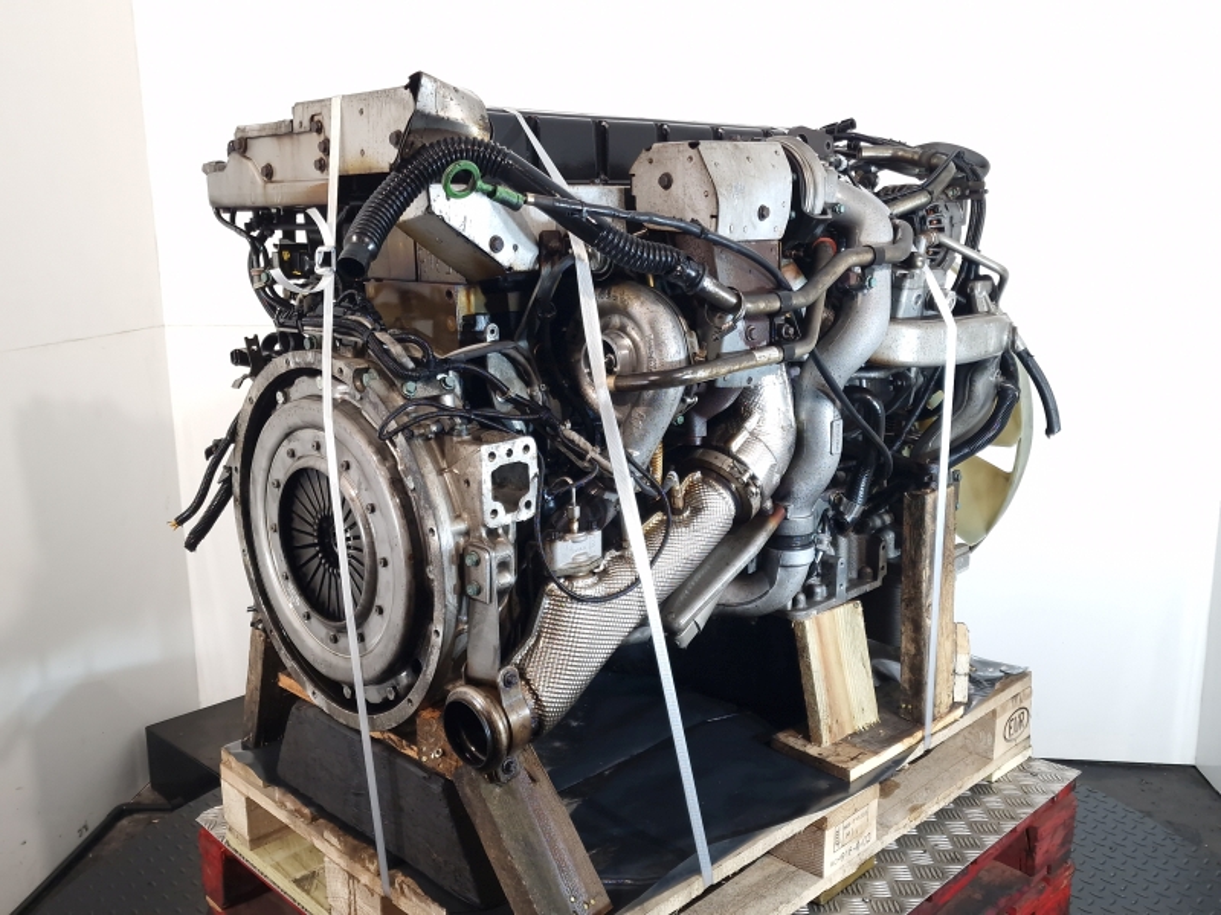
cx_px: 610
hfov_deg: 73.9
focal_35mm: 23
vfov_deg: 58.9
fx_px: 811
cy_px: 458
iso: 100
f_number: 1.8
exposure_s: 1/50
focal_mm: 6.4
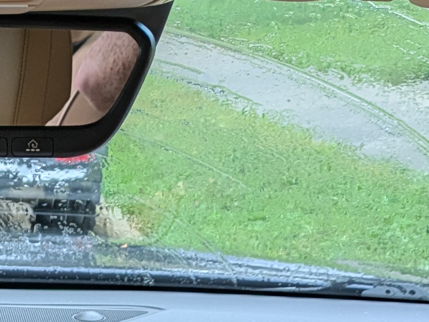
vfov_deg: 11.0
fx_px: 1563
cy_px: 587
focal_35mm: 126
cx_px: -120
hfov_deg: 15.0
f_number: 1.89
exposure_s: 1/40
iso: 51
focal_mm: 5.43
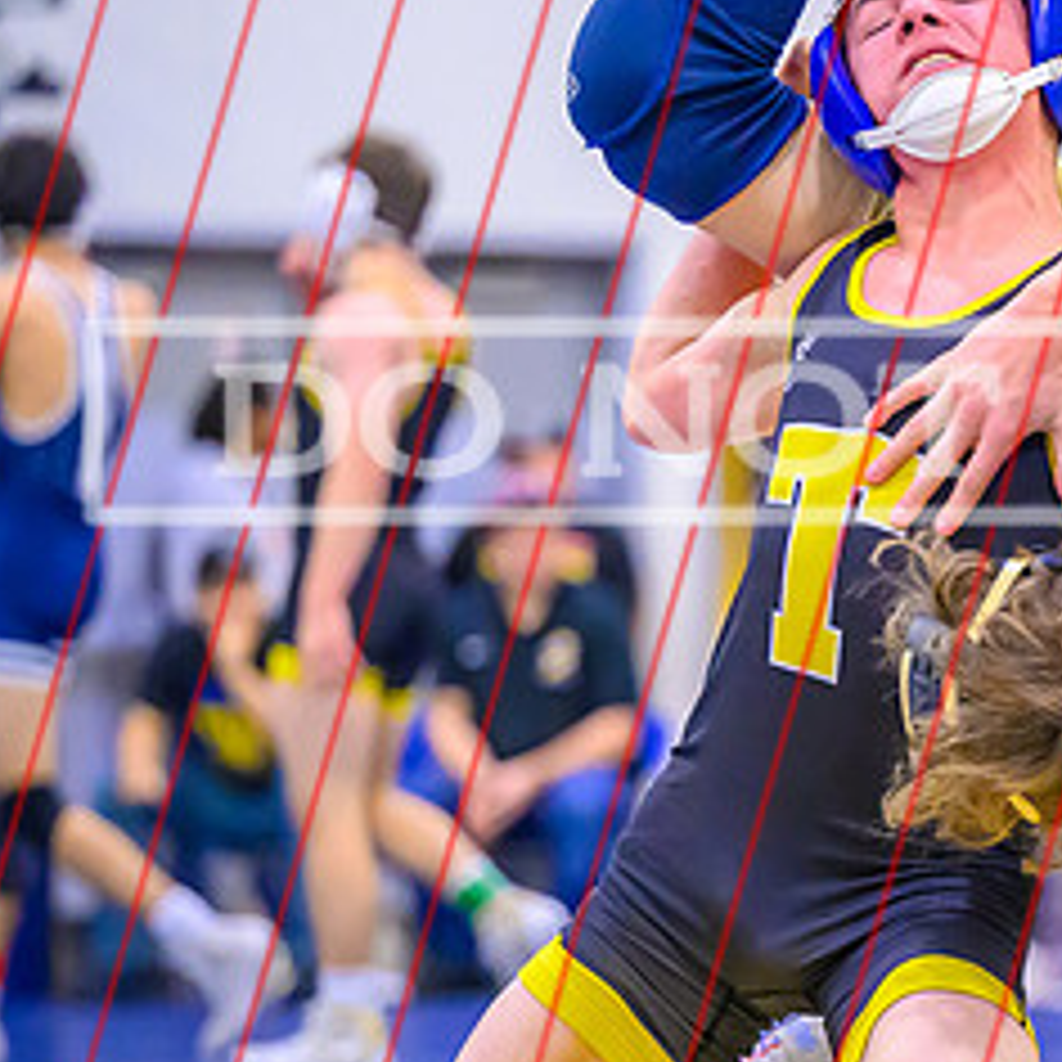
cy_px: 644
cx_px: 1205
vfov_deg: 6.7
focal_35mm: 263
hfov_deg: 6.6
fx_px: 9129
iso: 6400
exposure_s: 1/640
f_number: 2.8
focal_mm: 103
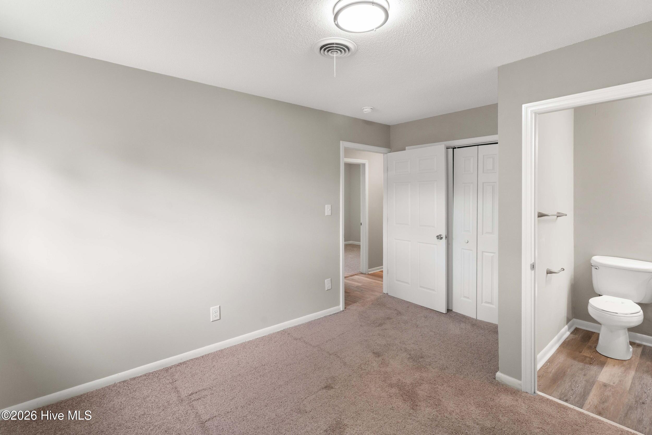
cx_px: 326
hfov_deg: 93.3
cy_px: 218
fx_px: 308
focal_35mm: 17
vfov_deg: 70.4
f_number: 8
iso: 640
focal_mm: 17
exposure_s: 1/6
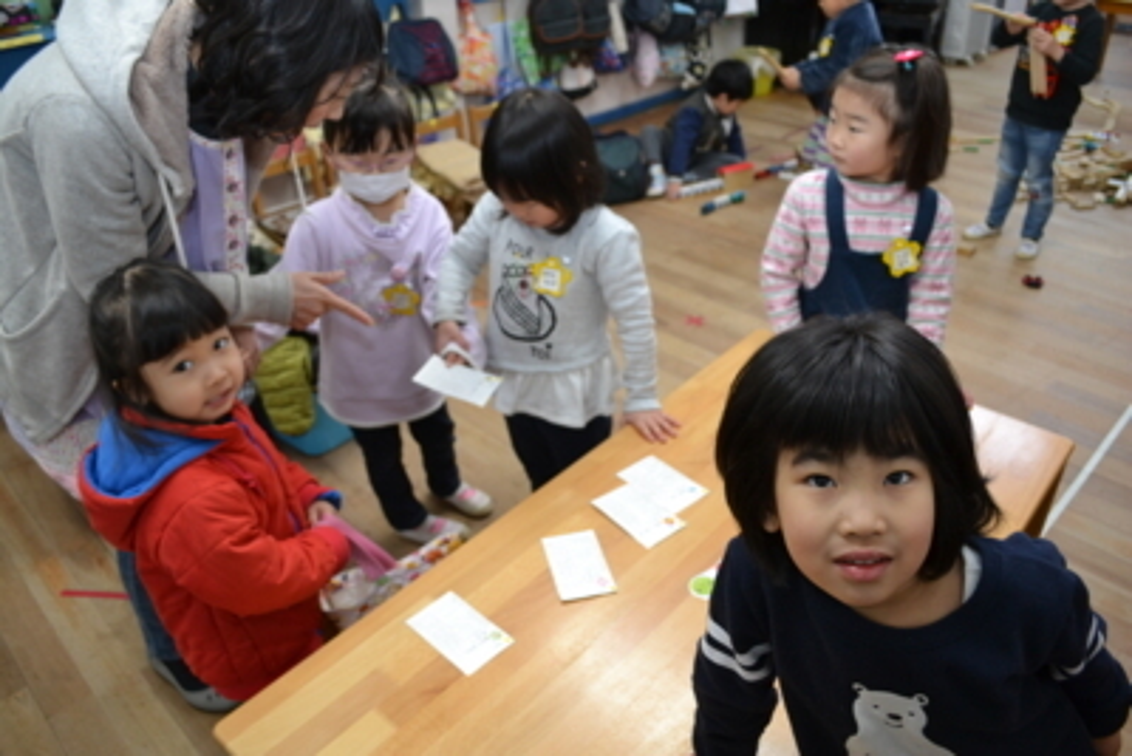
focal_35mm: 27
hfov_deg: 67.4
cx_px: 566
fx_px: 849
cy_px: 378
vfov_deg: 48.0
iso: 560
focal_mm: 18
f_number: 3.5
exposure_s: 1/60
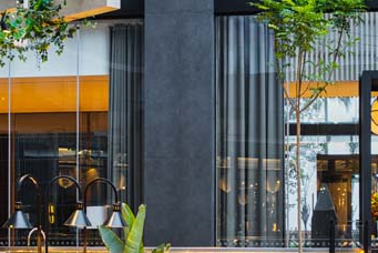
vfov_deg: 15.0
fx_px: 949
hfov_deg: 22.5
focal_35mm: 90
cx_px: 174
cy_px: 237
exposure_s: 1/15
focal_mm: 30.1
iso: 1250
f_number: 7.1
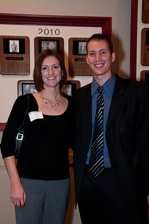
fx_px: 261
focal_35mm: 42
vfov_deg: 46.4
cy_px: 112
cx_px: 74
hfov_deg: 31.8
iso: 640
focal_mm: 28
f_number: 6.3
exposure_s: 1/30
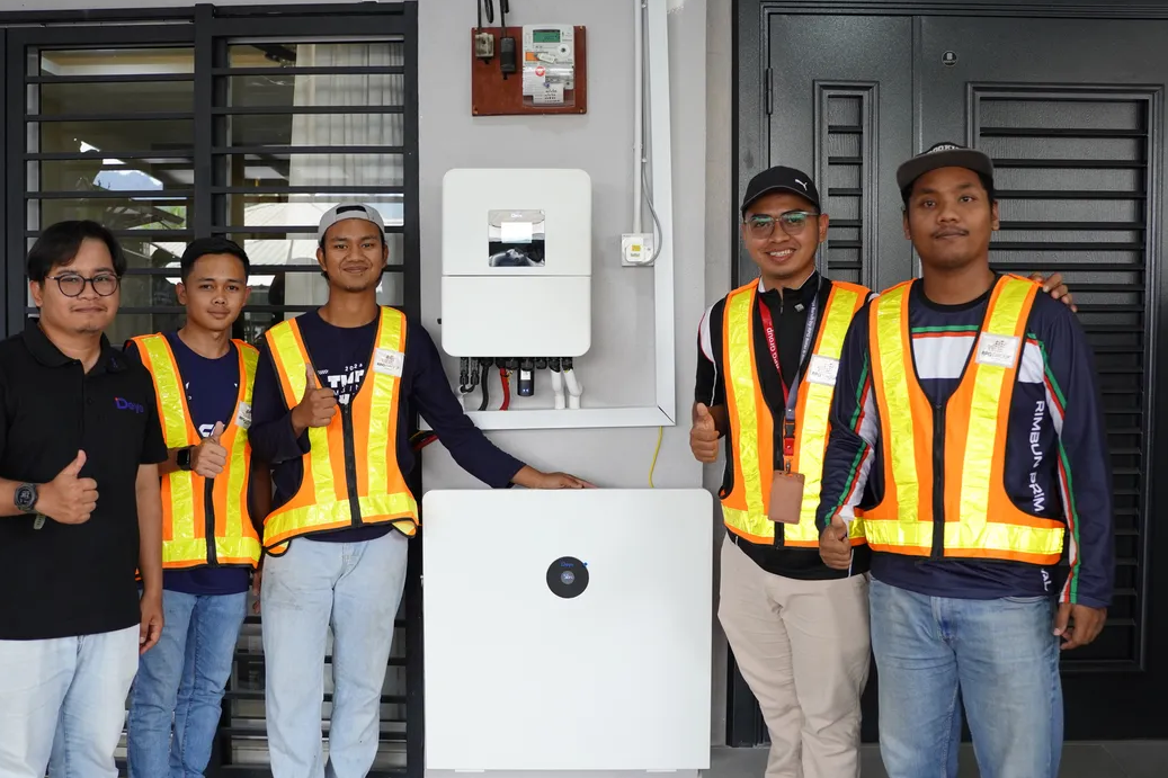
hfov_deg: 53.8
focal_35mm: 35
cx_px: 565
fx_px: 1151
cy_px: 373
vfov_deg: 37.4
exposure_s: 1/320
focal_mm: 22.3
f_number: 2.8
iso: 400
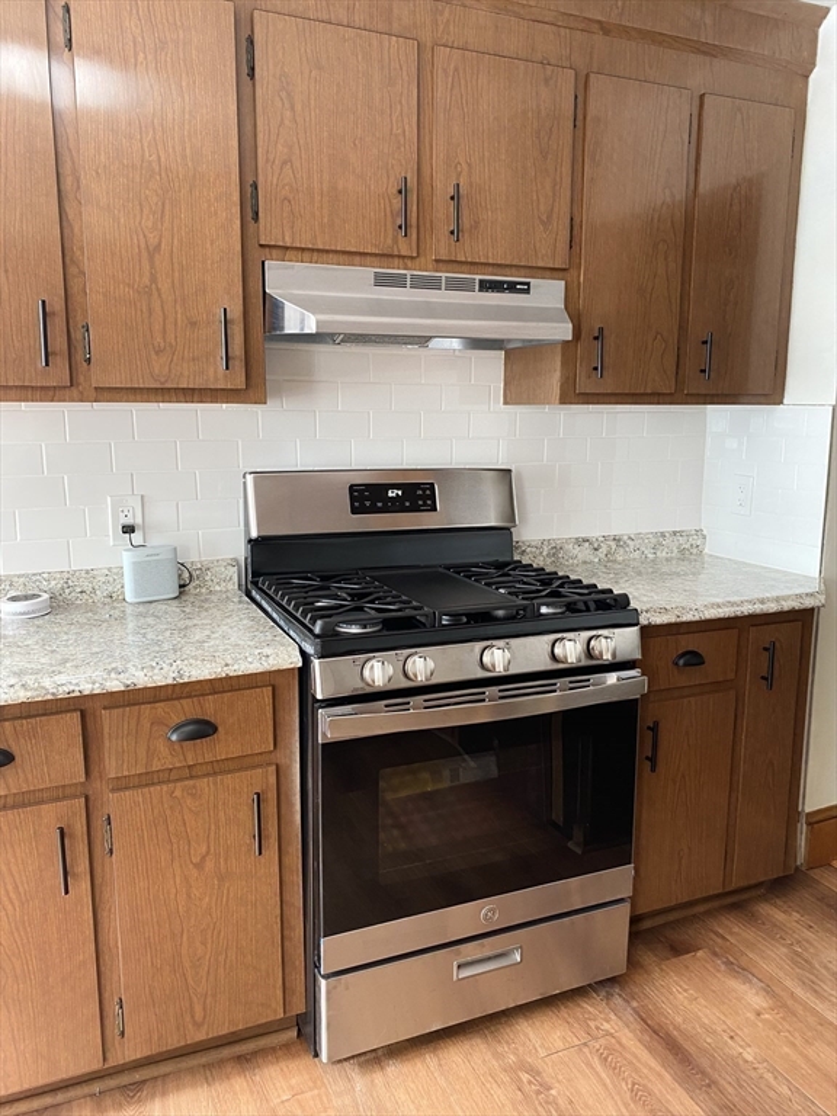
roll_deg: -0.9
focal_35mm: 26
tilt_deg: -9.5
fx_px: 838
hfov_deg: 53.1
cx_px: 418
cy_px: 558
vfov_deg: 67.3
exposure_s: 1/60
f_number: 1.8
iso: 125
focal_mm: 4.25
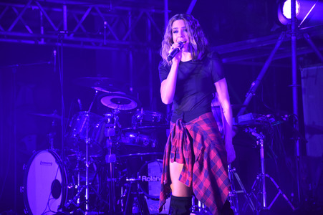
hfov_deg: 13.7
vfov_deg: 9.1
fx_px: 1345
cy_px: 108
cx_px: 162
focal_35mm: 150
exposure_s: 1/125
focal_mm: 100
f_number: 5.6
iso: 1600
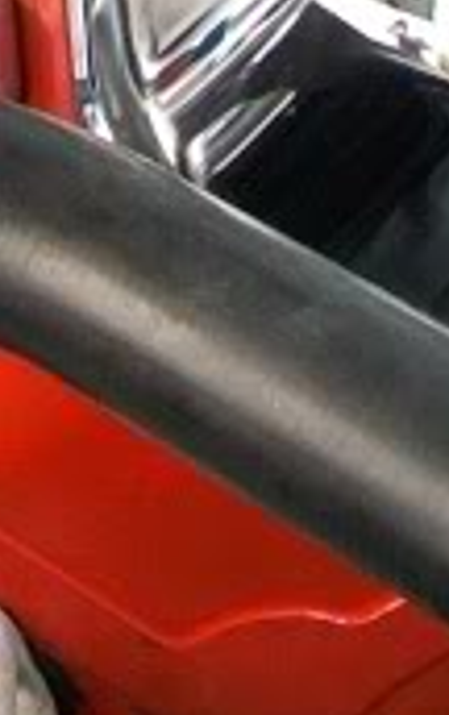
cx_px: -403
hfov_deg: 6.0
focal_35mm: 214
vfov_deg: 9.1
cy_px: -757
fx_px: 4176
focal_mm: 6.1
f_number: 2.7
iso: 64
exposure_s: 1/80
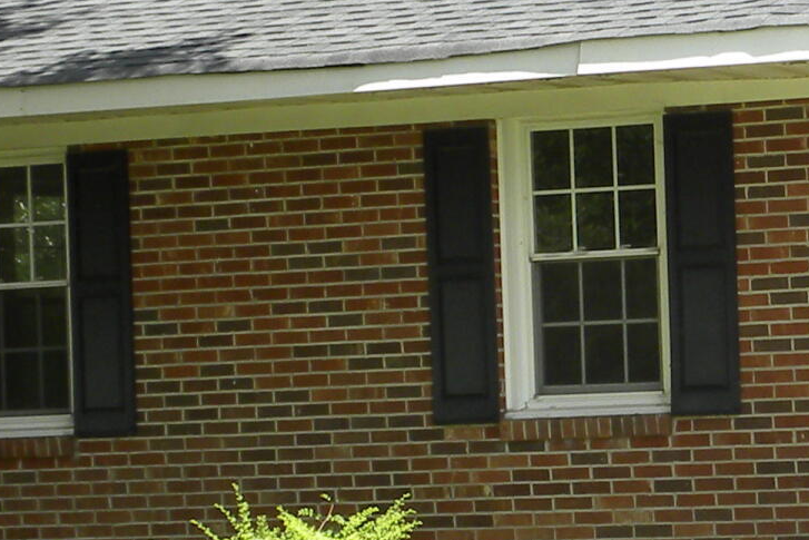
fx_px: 3956
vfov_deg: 7.8
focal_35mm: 176
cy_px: 277
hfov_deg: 11.2
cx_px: 1229
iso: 64
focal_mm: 7.3
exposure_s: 1/132
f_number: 5
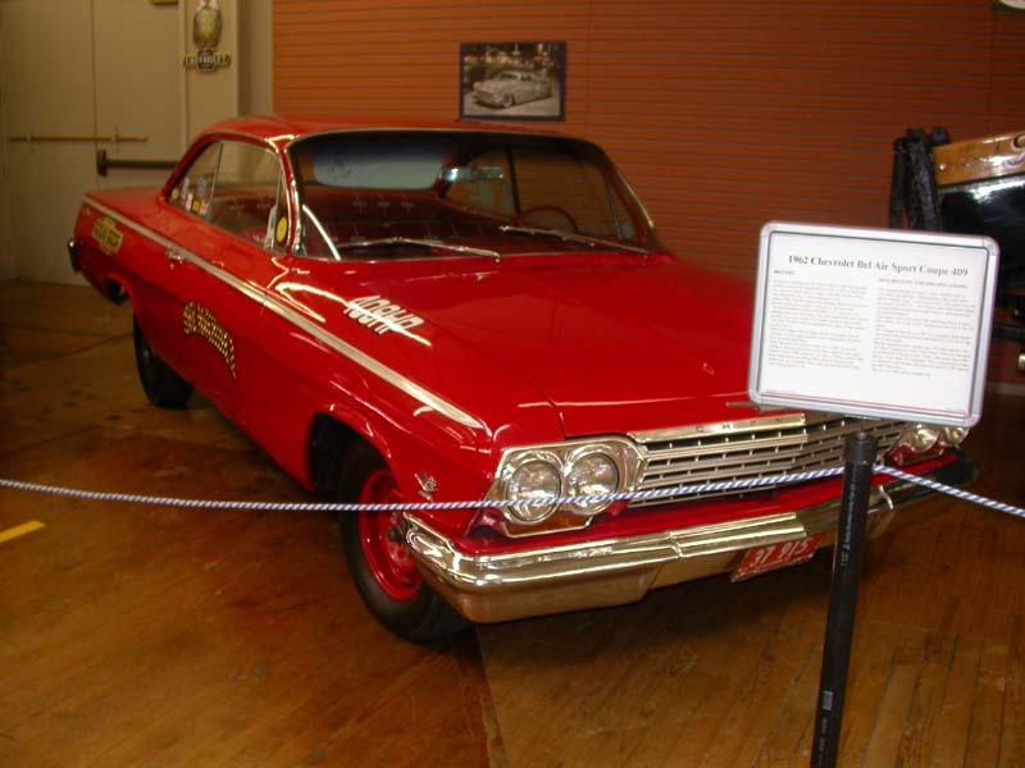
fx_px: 1125
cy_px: 384
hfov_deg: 49.0
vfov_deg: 37.7
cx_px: 512
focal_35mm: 38
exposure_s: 1/30
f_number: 2.6
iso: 100
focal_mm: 7.85
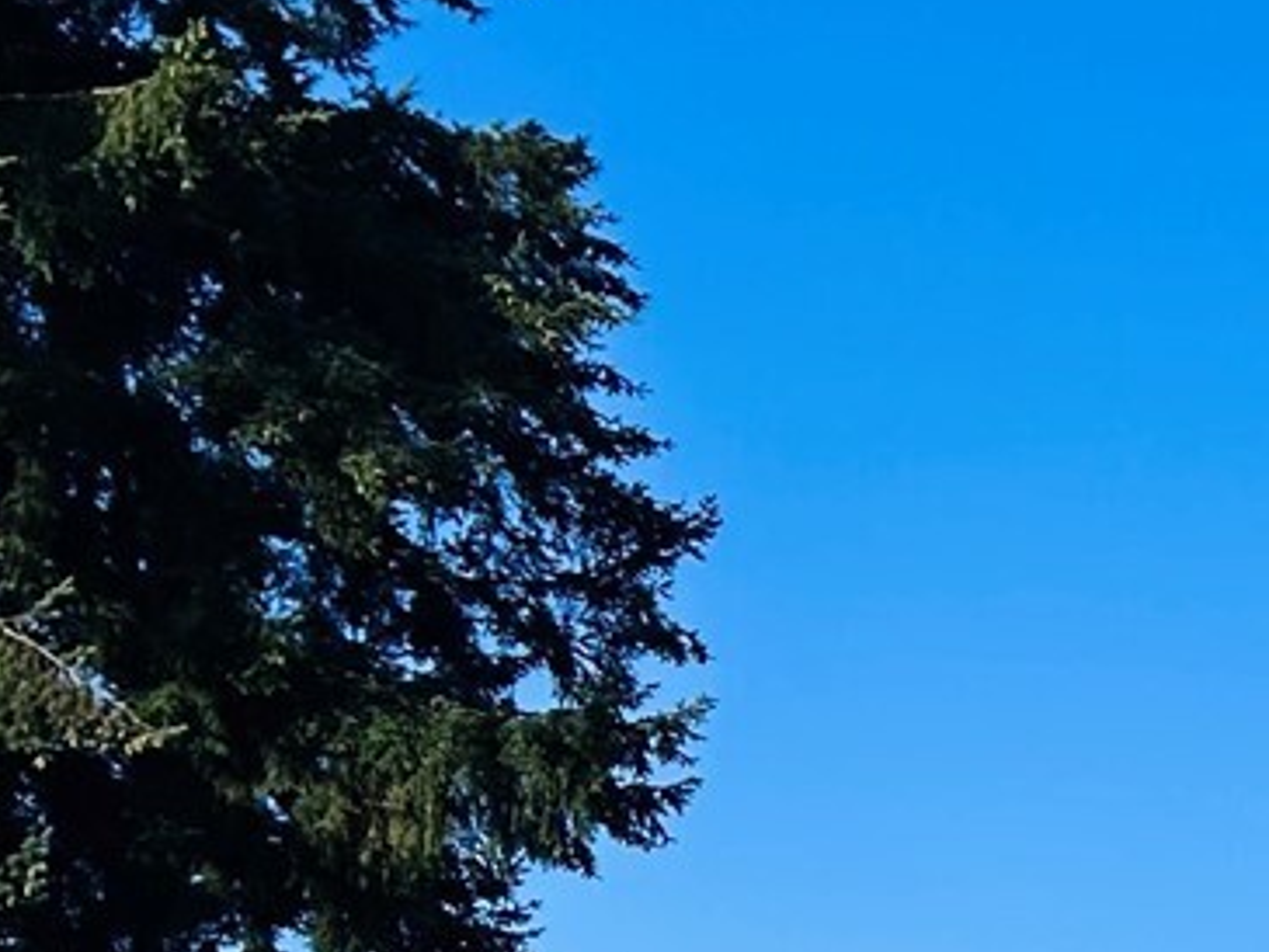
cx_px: 2750
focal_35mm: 114
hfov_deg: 13.8
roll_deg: -1.0
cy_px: 1591
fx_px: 4181
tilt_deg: +3.4
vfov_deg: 12.2
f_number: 1.5
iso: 50
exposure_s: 1/6993
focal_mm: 5.7
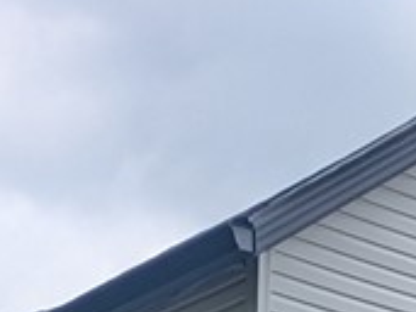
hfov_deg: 13.1
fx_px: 1801
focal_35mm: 150
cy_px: 909
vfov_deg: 8.4
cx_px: 364
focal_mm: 5.43
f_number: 1.89
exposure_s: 1/2092
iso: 52
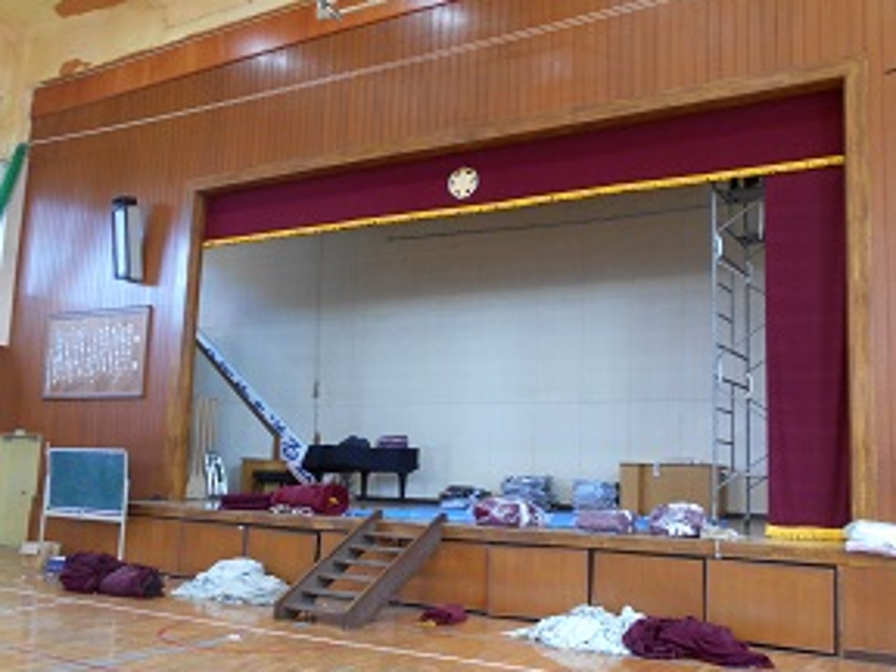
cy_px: 364
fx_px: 854
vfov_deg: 42.9
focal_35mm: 33
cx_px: 506
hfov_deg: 55.2
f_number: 3.2
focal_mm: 4.6
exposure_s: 1/30
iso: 220
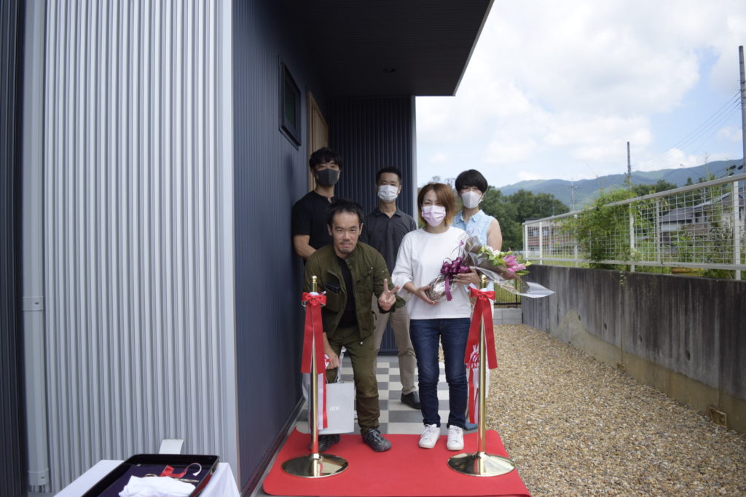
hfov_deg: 67.4
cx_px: 373
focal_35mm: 27
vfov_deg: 47.9
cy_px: 248
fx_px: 560
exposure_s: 1/4000
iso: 720
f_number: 4
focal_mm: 18
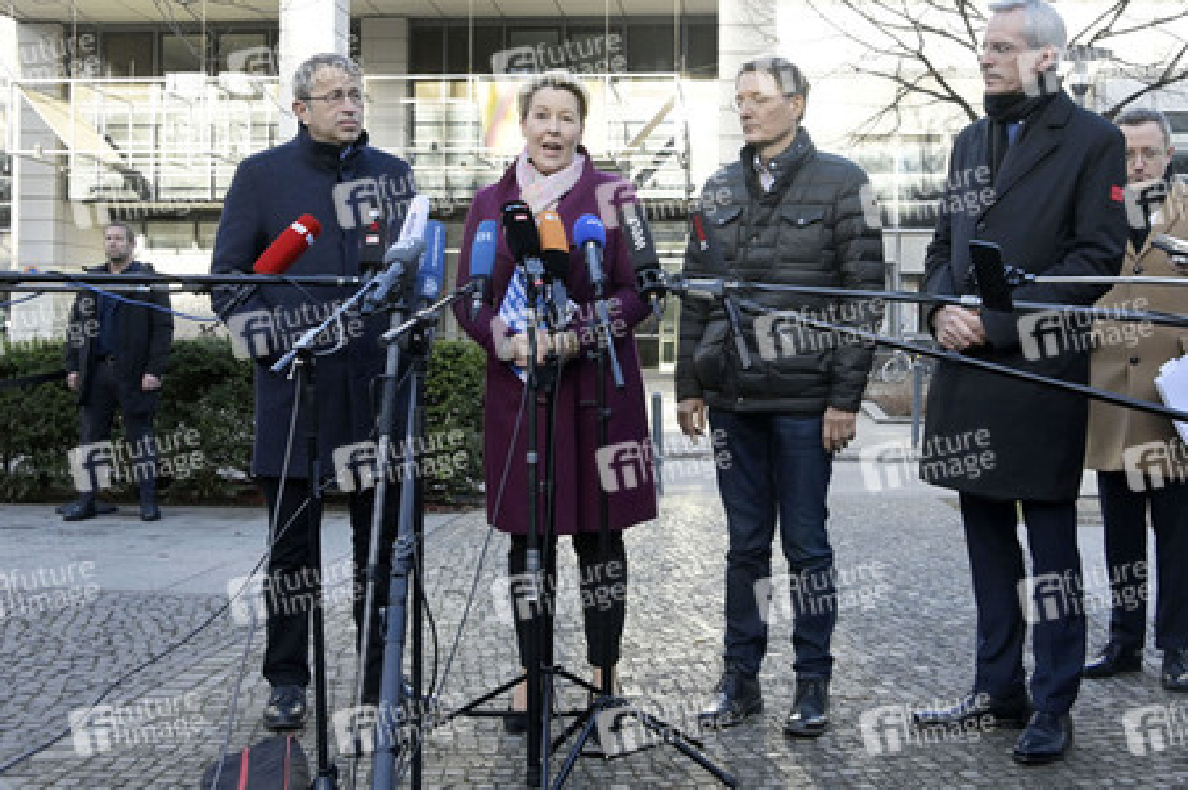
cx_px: 594
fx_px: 1055
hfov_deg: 58.8
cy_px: 395
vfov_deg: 41.1
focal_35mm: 32
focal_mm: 32
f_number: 8
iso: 4000
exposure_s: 1/1000
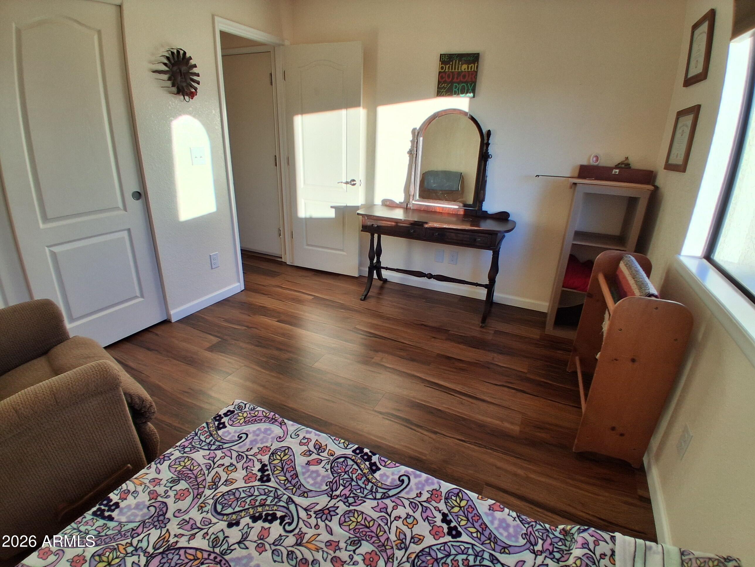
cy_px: 284
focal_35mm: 17
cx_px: 378
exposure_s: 1/131
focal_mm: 1.4
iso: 50
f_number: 2.2
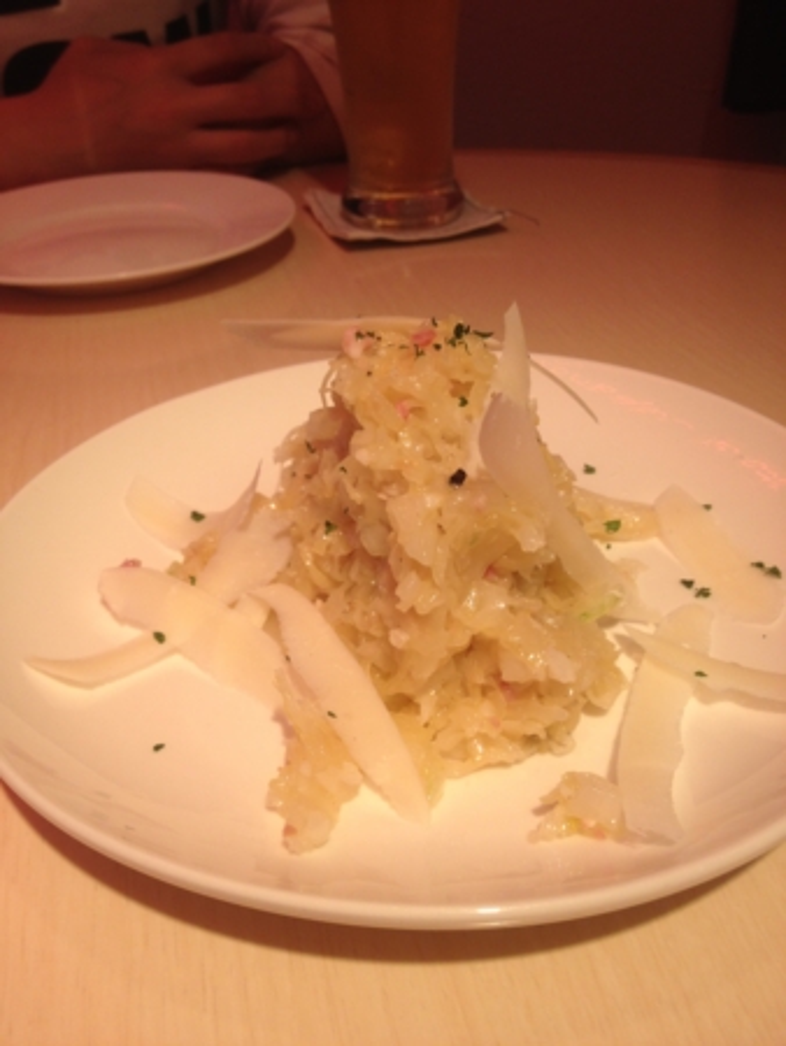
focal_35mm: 35
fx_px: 1059
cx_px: 393
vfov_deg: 52.6
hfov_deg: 40.7
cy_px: 523
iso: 64
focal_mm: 4.28
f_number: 2.4
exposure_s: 1/20
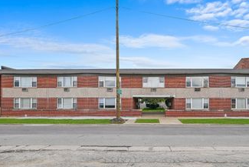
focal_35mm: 20
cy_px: 105
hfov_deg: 82.7
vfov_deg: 61.1
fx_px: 138
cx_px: 152
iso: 80
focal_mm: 13
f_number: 9
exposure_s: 1/125
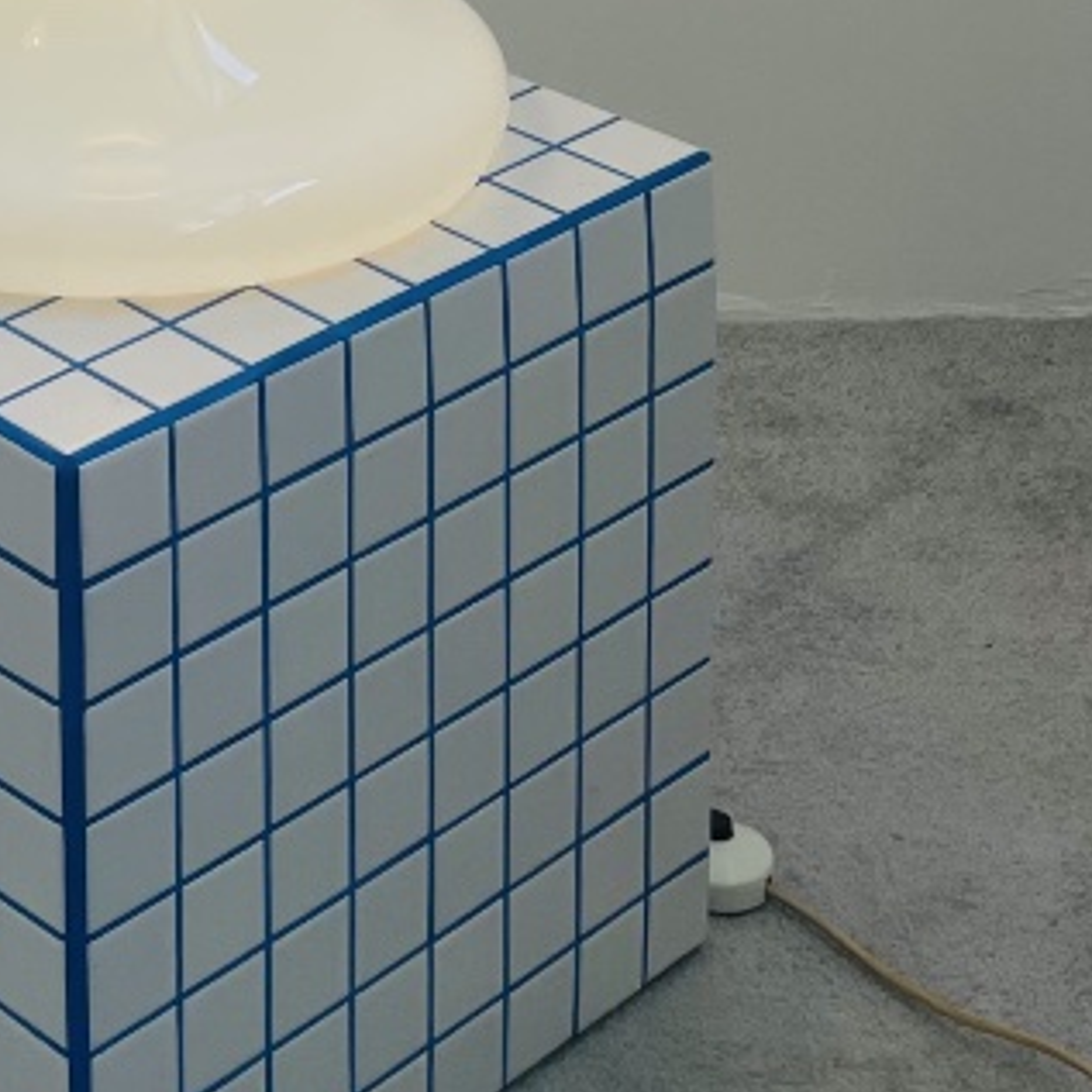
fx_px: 3105
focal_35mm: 87
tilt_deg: -8.1
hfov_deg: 19.5
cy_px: -720
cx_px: 55
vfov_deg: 17.2
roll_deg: +1.3
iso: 32
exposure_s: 1/152
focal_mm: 4.2
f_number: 1.6
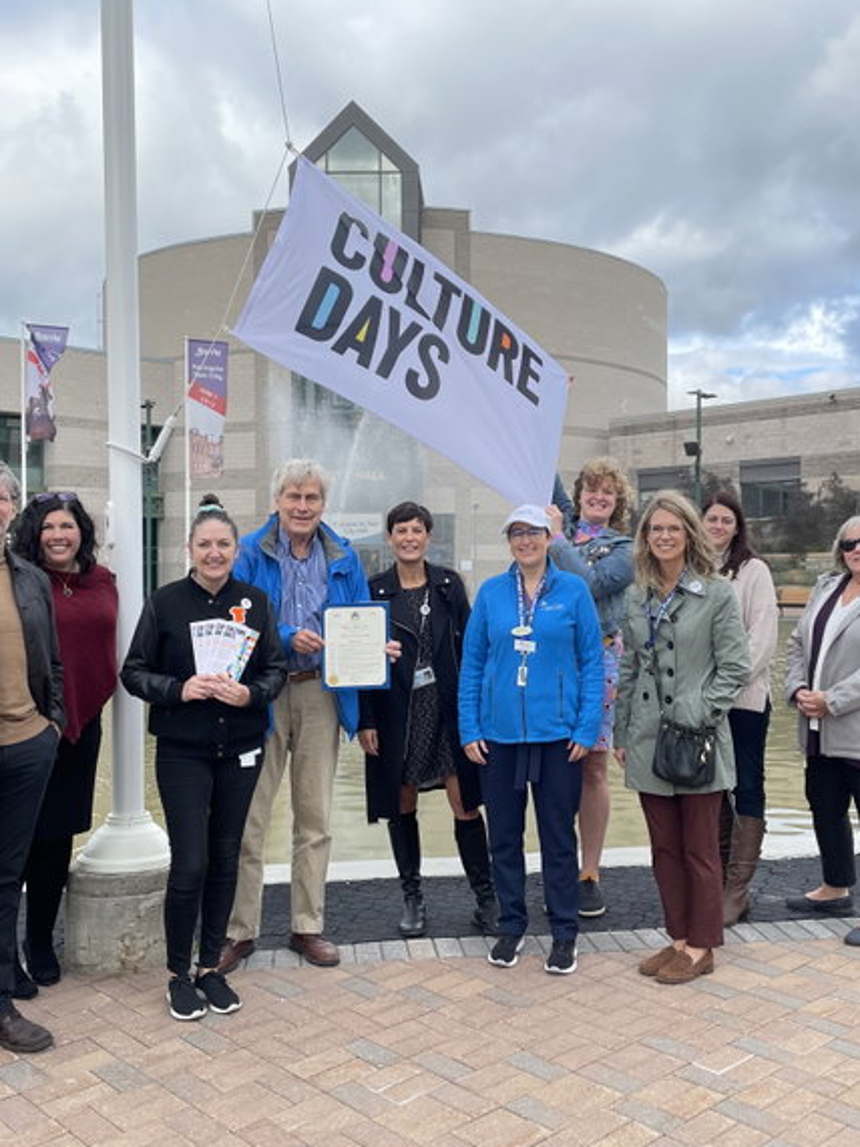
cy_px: 570
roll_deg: +0.8
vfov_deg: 52.6
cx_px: 450
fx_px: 1160
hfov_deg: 40.7
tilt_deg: -0.3
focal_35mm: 35
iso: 32
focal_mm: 4.2
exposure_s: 1/1531
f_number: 1.6
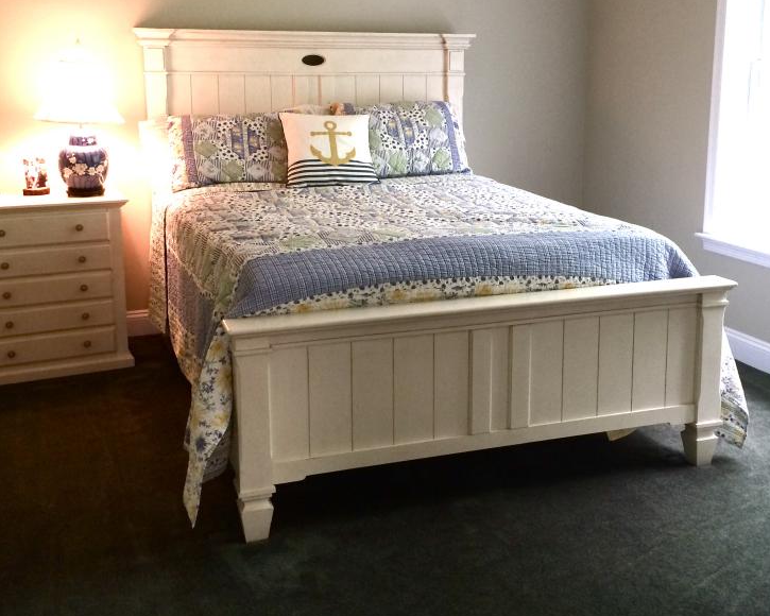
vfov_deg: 37.1
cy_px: 232
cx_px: 424
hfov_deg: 45.7
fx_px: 912
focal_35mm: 40
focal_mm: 4.15
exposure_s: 1/30
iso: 80
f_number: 2.2
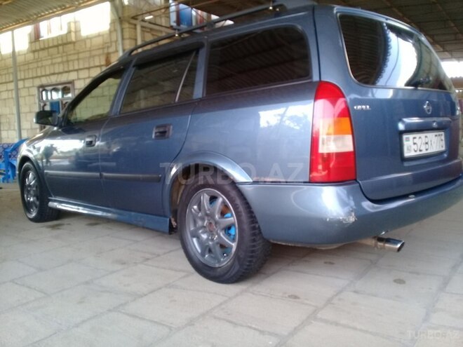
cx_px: 232
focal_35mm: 31
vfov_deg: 45.4
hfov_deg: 58.4
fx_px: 415
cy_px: 174
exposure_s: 1/50
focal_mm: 3.3
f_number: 2.2
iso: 50
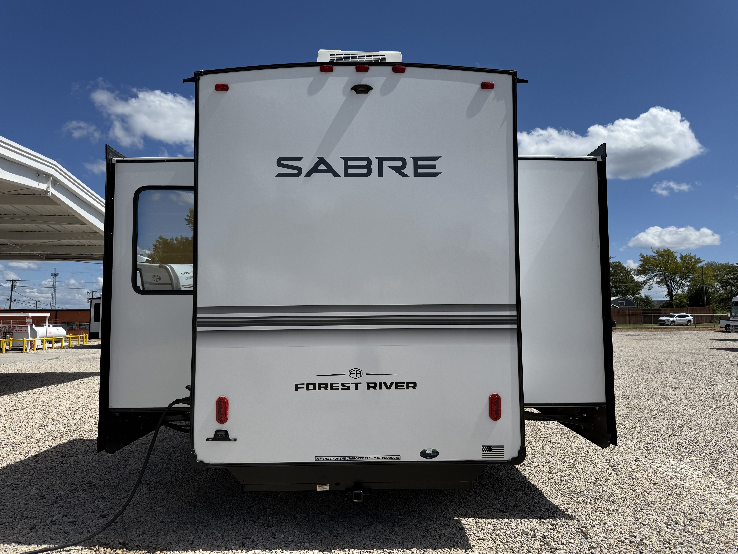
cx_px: 369
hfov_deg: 71.6
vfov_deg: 56.8
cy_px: 277
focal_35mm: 24
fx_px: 512
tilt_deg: +5.1
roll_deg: -0.3
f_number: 1.78
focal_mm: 6.76
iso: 80
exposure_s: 1/9091
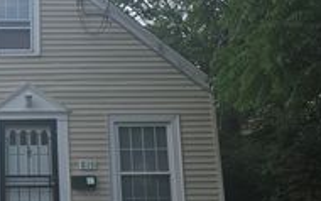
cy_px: 121
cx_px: 8
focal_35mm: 64
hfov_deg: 30.0
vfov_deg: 20.3
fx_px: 560
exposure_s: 1/310
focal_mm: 6.3
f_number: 1.7
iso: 12
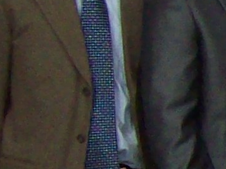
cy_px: 146
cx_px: 758
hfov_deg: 6.2
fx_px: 1874
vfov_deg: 5.2
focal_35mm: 287
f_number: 2.7
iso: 200
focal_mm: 6
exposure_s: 1/64
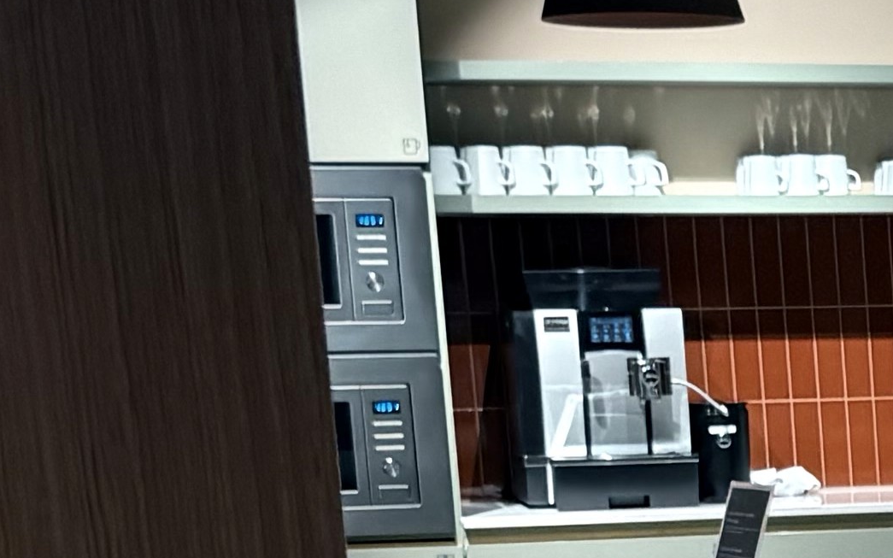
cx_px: 1438
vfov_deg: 9.1
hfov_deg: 13.9
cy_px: 918
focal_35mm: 139
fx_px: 3383
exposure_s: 1/100
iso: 200
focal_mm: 6.76
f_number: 1.78
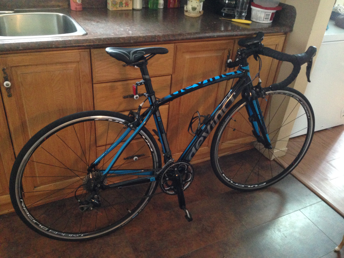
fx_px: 328
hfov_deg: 55.4
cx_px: 172
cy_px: 129
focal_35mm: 33
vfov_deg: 42.9
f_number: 2.4
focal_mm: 4.12
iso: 320
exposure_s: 1/20
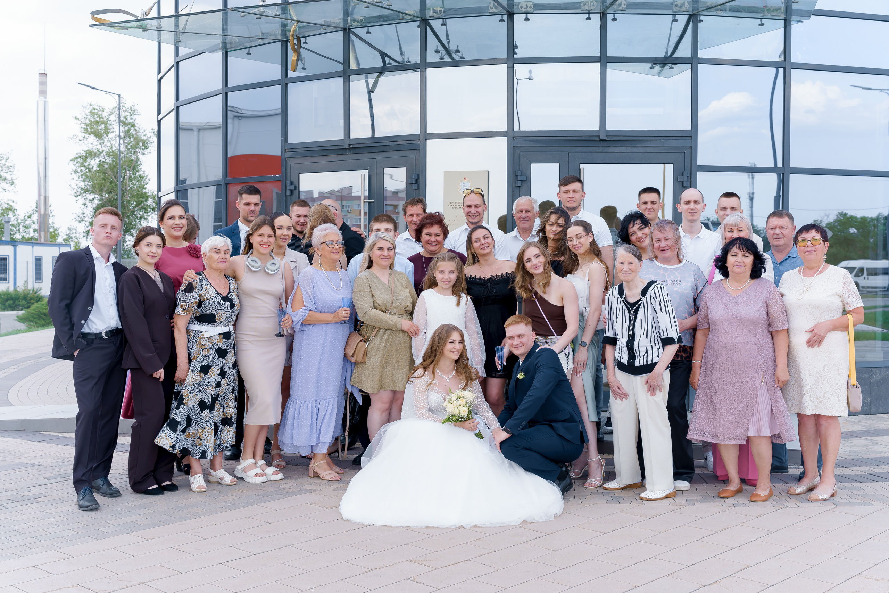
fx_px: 1062
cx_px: 444
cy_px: 296
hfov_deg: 45.4
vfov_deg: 31.2
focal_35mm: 43
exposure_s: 1/125
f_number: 5
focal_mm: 43
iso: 160
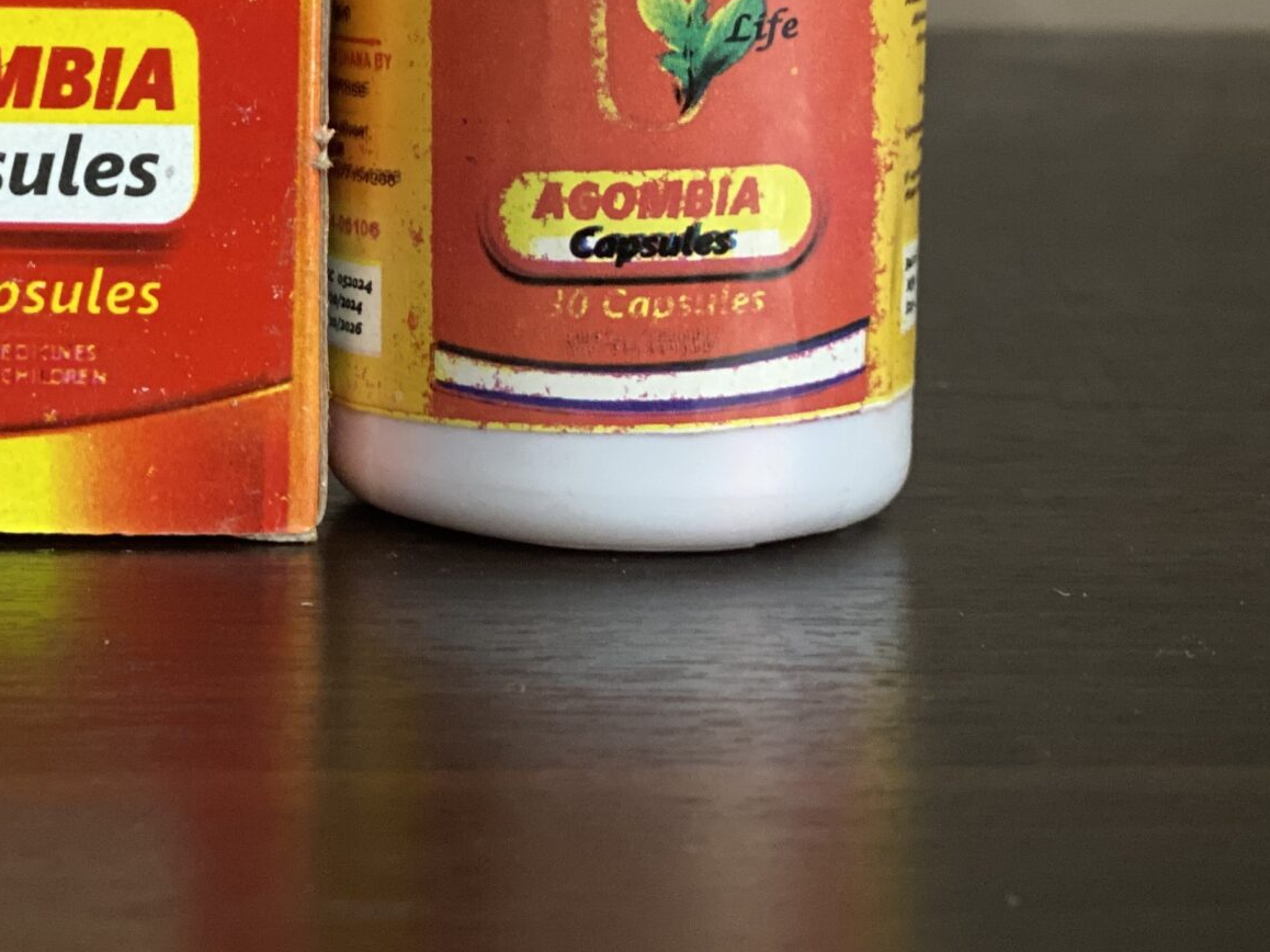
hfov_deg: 17.0
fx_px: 4218
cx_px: 345
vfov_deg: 12.7
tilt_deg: -4.4
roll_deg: +0.6
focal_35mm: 115
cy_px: -46
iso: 250
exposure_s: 1/40
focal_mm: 6
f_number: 2
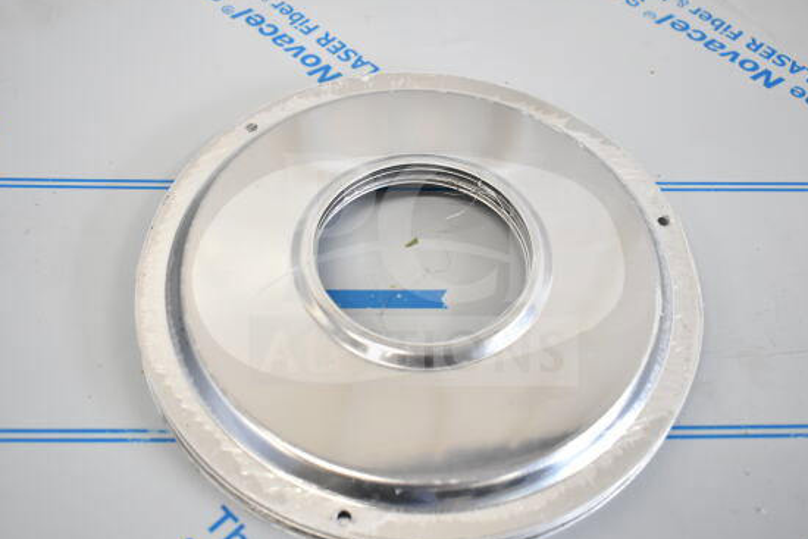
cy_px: 270
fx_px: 933
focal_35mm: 42
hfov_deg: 46.8
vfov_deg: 32.2
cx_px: 413
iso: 1600
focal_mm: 25
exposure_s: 1/80
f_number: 4.5
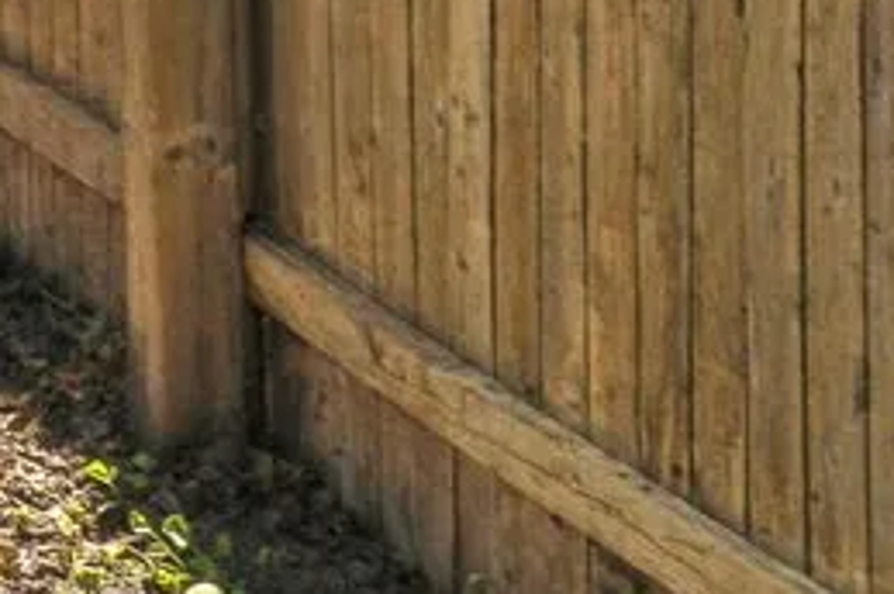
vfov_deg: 6.6
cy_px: -1157
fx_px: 4663
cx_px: -1791
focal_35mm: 188
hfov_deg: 8.9
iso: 80
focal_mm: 30
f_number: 7.1
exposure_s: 1/100
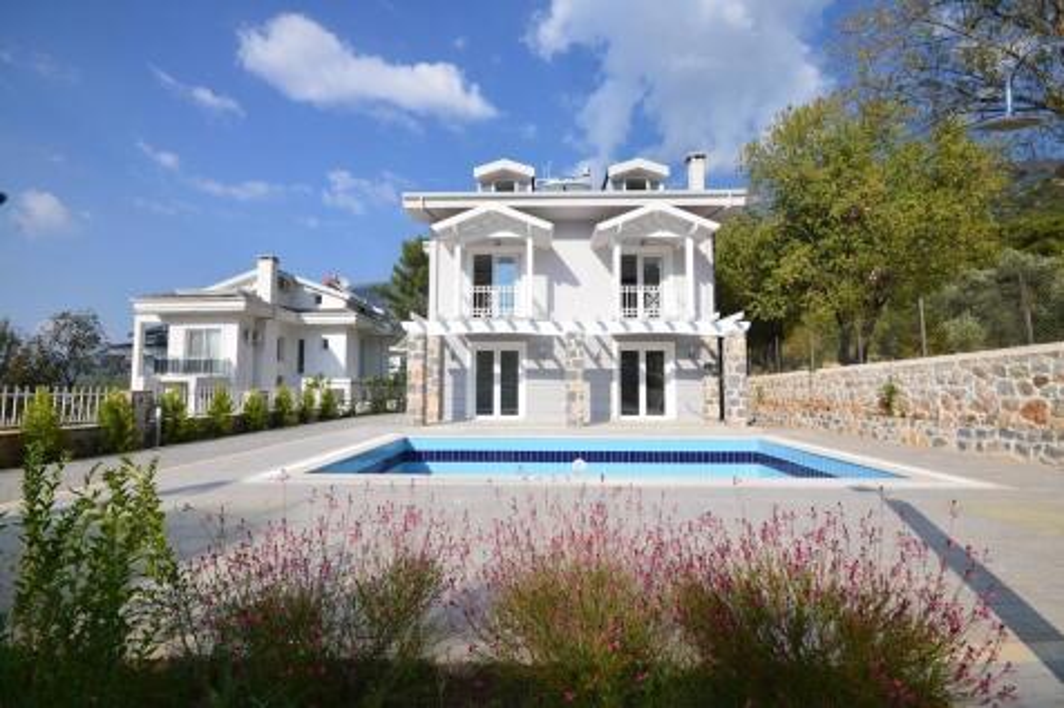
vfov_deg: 77.3
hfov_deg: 100.4
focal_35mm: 15
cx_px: 532
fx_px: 443
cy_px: 354
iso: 200
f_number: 10
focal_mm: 10
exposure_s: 1/320
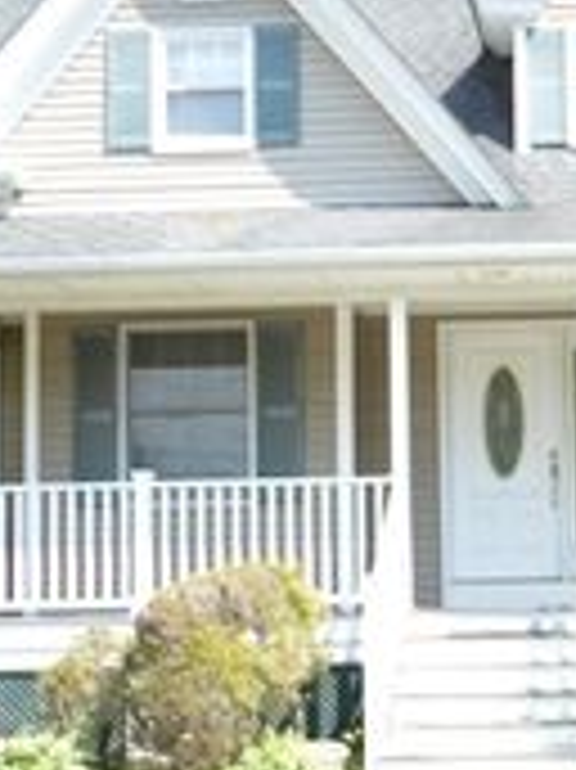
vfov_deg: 25.6
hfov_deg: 18.9
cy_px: 457
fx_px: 1688
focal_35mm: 76
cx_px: 572
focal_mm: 18
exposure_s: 1/200
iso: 100
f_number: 7.1
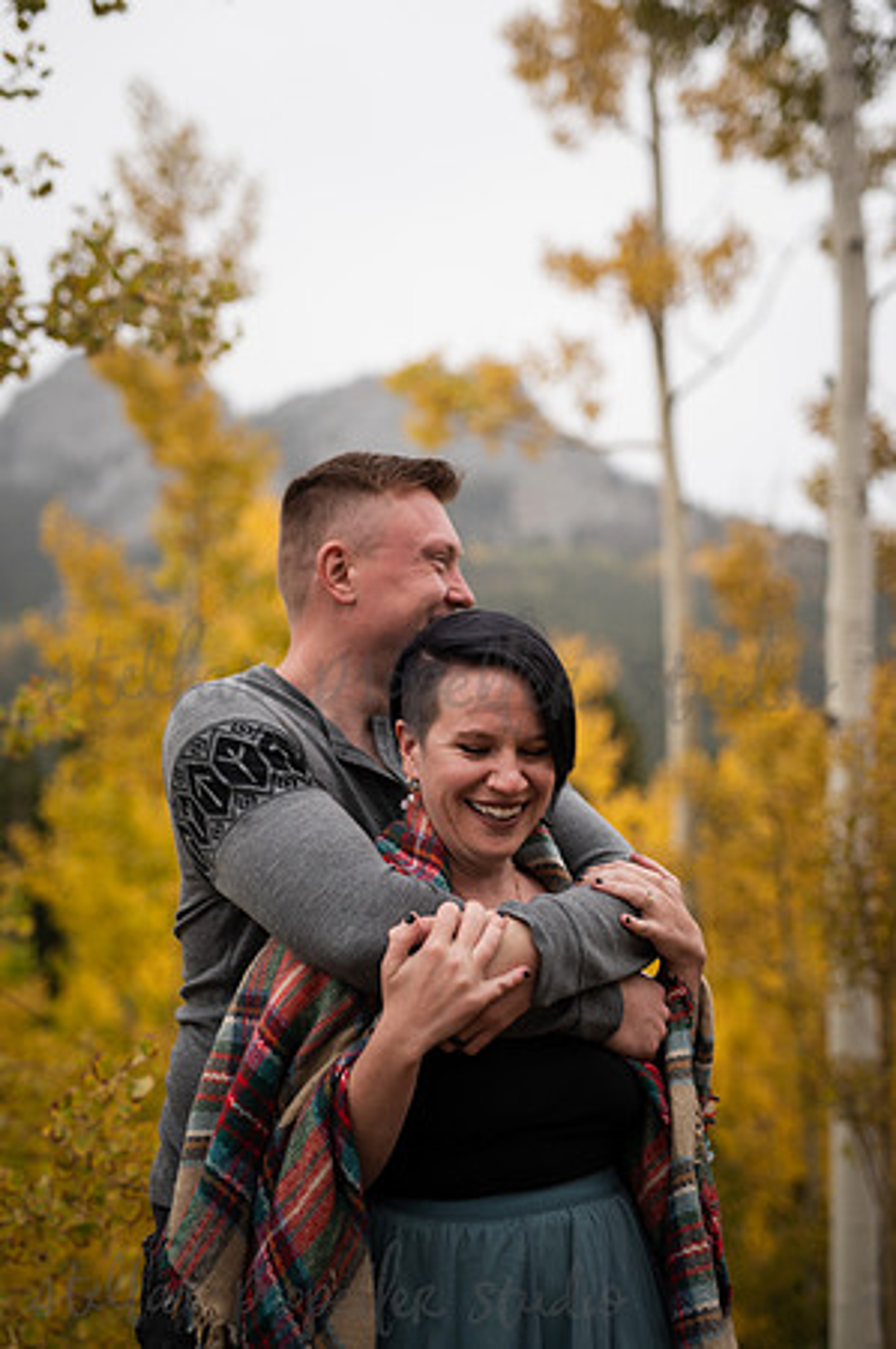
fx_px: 1871
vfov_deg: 39.6
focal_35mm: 50
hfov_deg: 26.9
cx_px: 448
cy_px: 674
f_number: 2.5
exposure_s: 1/200
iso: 160
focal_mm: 50
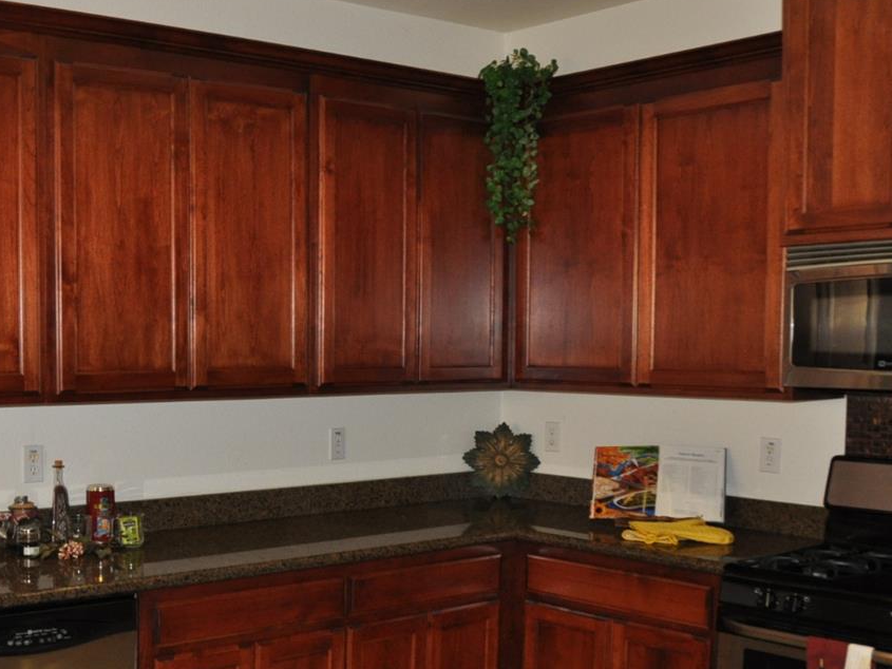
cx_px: 138
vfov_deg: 31.4
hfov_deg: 39.1
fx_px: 1186
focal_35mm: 46
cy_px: 426
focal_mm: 18
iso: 800
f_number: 3.5
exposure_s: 1/60
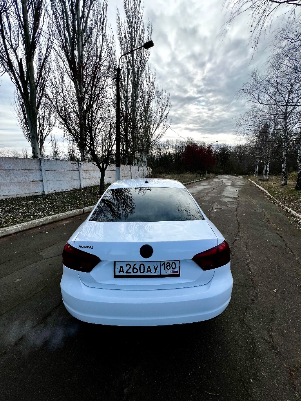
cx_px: 150
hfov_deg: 89.9
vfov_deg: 106.2
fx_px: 151
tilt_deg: -10.4
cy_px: 200
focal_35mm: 13
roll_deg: +0.5
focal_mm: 1.57
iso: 32
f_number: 1.8
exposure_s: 1/874
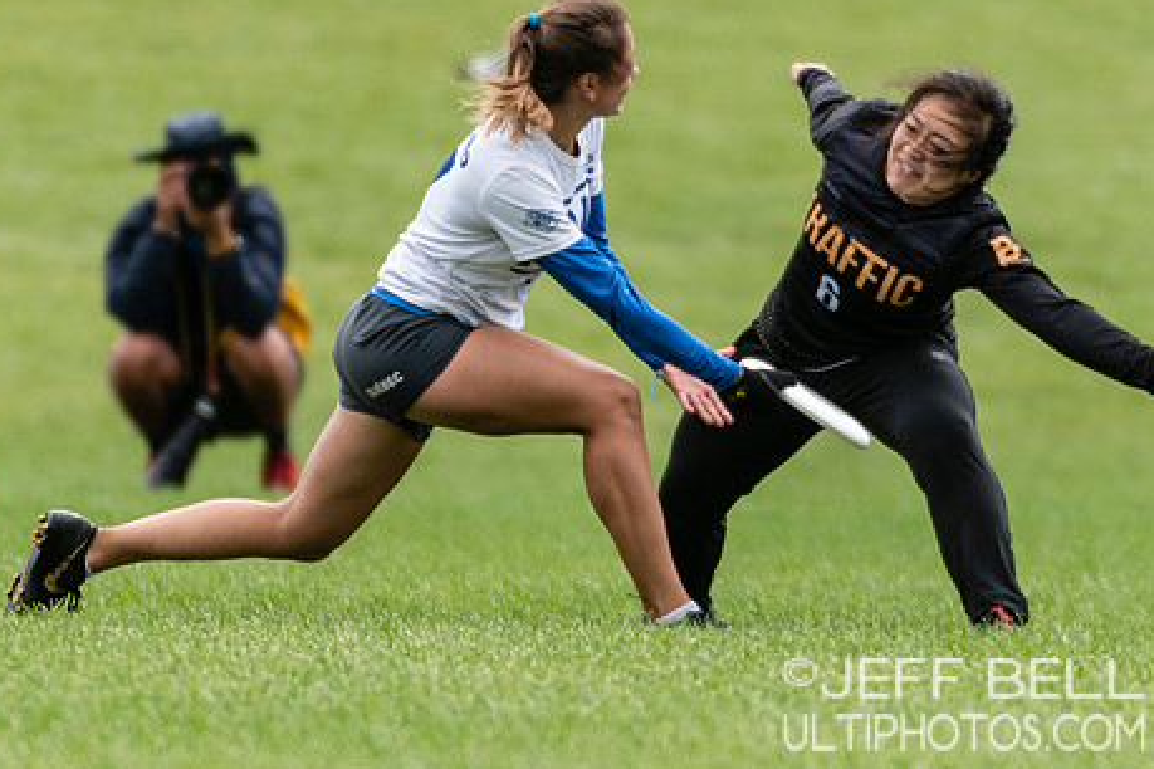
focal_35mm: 1295
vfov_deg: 1.1
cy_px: 125
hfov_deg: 1.6
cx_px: 810
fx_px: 41509
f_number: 4
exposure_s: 1/1250
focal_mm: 400
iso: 280
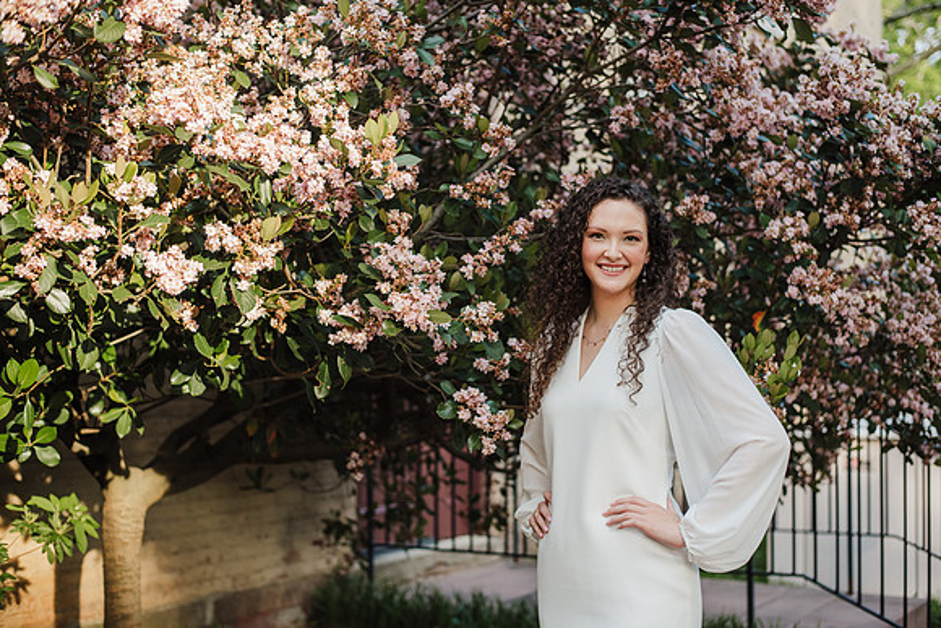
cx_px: 470
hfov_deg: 39.6
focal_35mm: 50
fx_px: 1307
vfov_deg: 27.0
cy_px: 314
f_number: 2.5
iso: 200
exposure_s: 1/500
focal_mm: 50
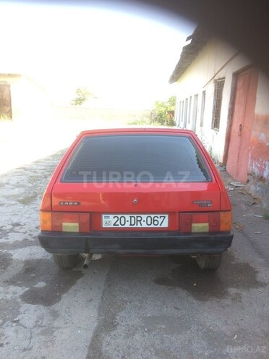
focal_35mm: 29
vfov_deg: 61.7
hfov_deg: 48.2
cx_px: 134
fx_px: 300
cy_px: 180
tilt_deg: -13.8
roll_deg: +0.3
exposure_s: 1/101
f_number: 2.2
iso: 32
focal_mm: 4.15
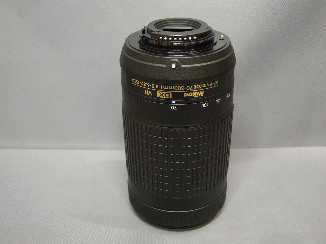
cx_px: 163
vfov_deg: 32.2
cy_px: 122
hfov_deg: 42.1
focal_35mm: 45
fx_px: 424
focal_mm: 8.1
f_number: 3.5
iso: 400
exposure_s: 1/25
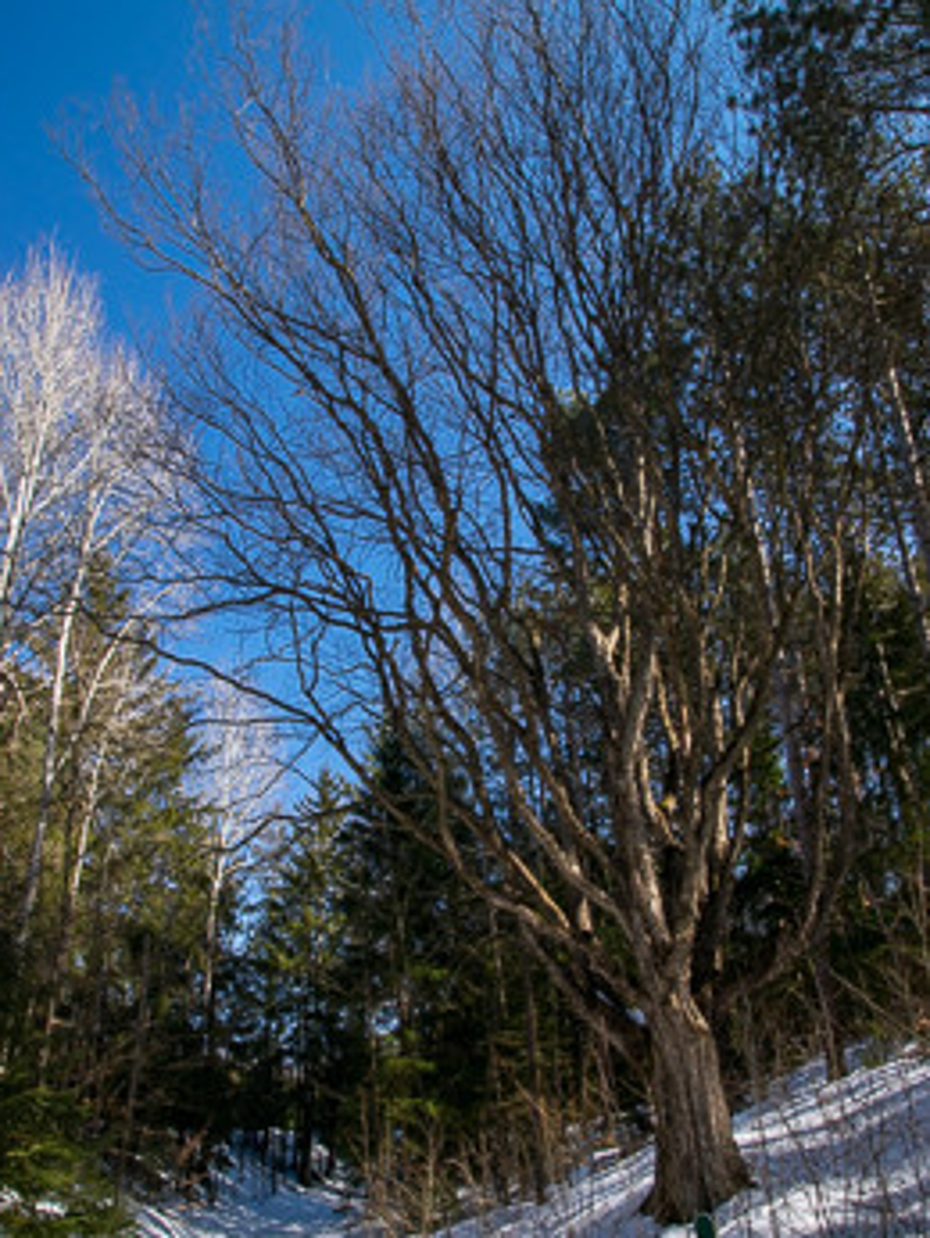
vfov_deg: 59.8
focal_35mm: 30
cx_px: 456
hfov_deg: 46.8
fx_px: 1073
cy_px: 669
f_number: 14
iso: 200
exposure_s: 1/80
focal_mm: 18
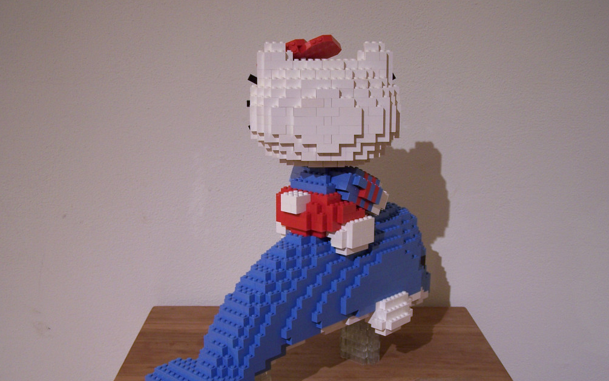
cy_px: 231
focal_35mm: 41
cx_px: 306
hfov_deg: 48.2
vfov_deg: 31.2
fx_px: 681
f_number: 2.8
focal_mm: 6.3
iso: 80
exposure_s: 1/2
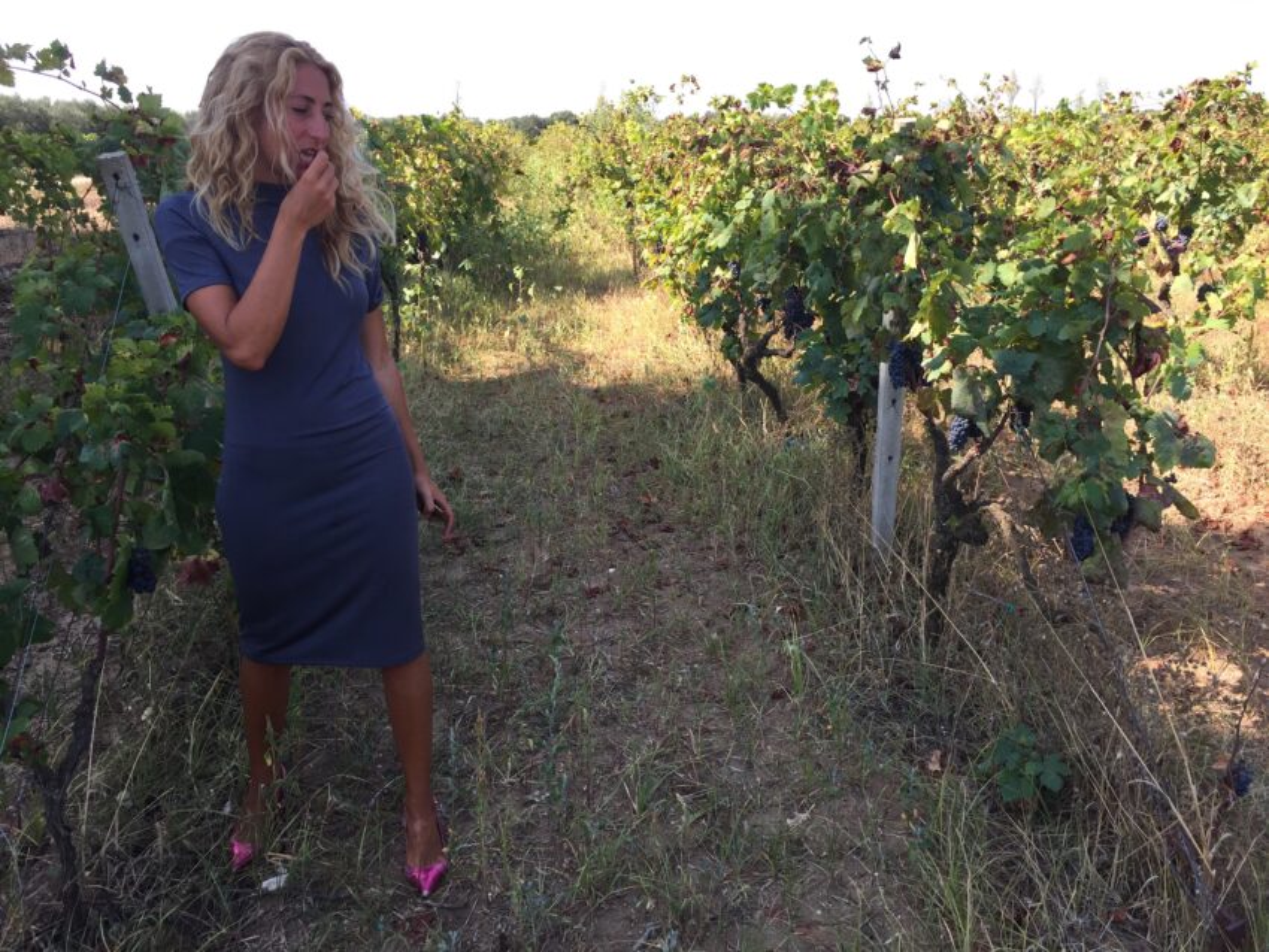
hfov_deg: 61.6
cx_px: 634
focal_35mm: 29
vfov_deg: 48.2
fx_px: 1063
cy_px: 476
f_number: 2.2
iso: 32
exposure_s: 1/590
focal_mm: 4.15
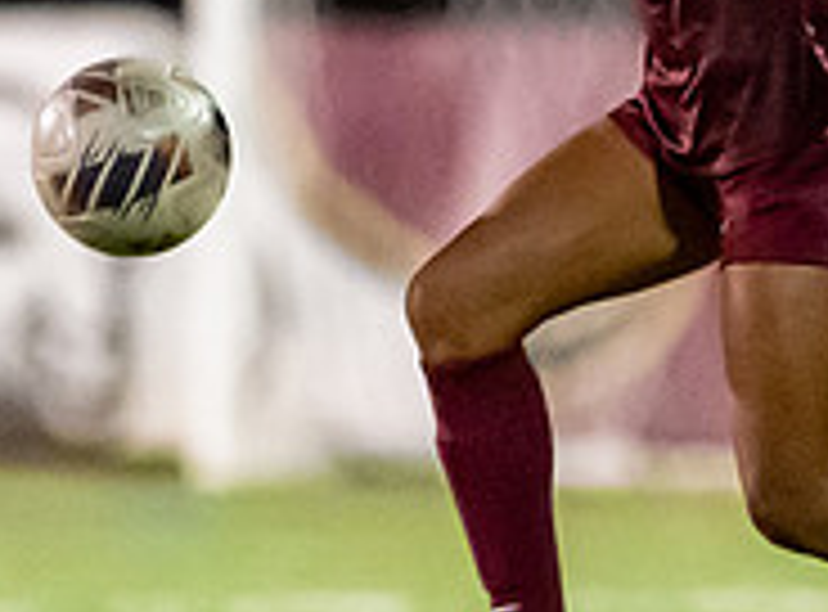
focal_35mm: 1846
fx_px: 43926
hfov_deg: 1.1
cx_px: 867
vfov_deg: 0.8
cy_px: 141
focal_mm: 300
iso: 20000
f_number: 2.8
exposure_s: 1/640
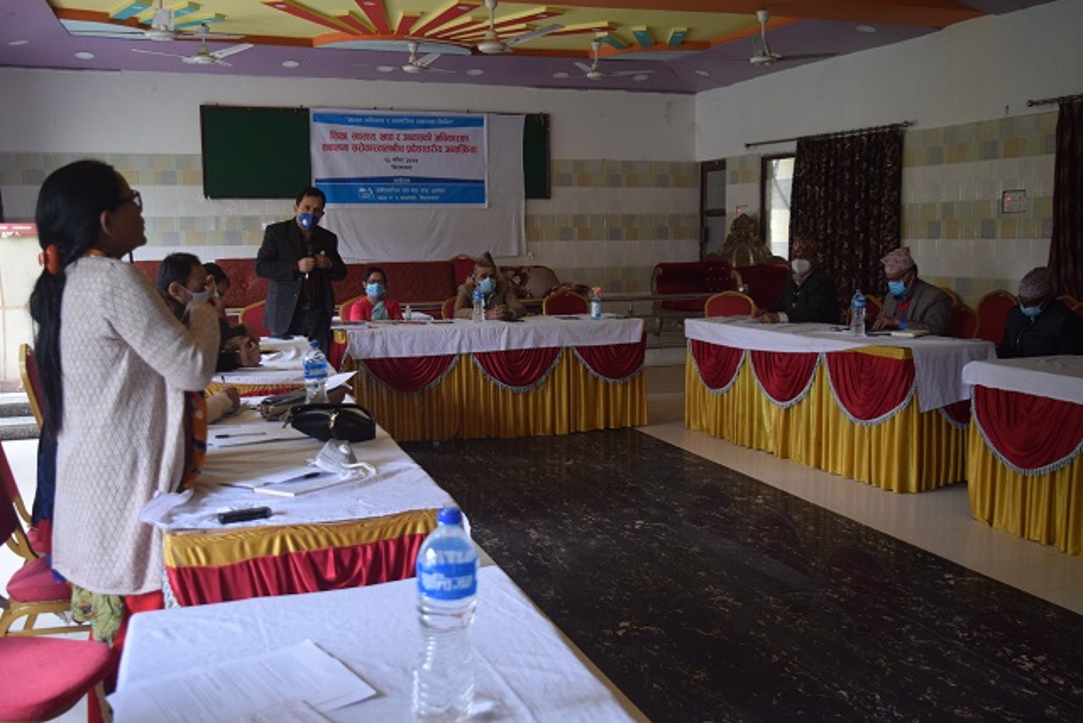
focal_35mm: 36
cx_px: 542
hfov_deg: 53.1
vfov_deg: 36.9
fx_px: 1083
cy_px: 362
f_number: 4
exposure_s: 1/60
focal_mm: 24
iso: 1100
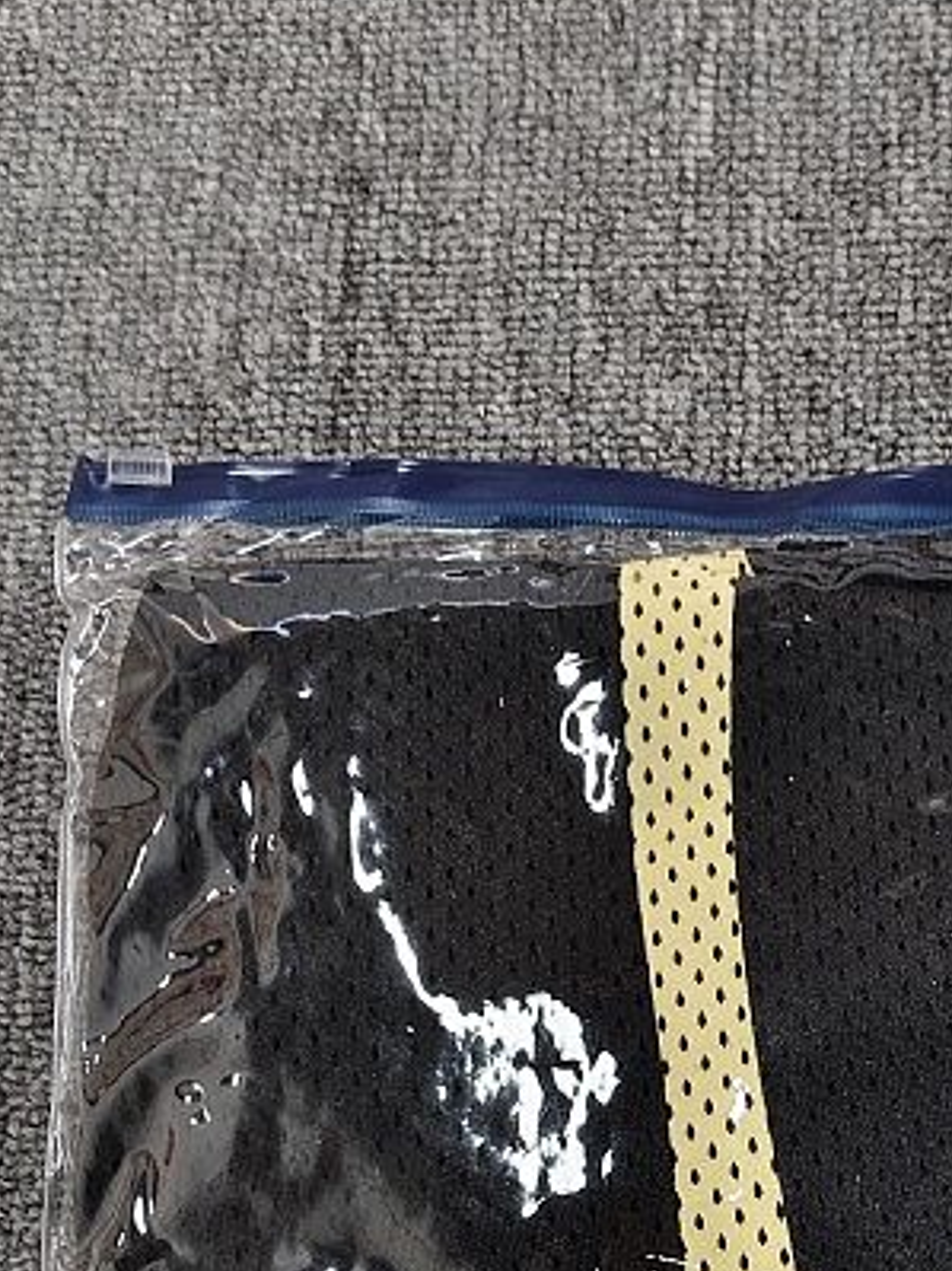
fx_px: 2385
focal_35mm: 65
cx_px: 898
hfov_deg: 21.9
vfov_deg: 28.3
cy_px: 1217
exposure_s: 1/50
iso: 799
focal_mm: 5.56
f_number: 1.88
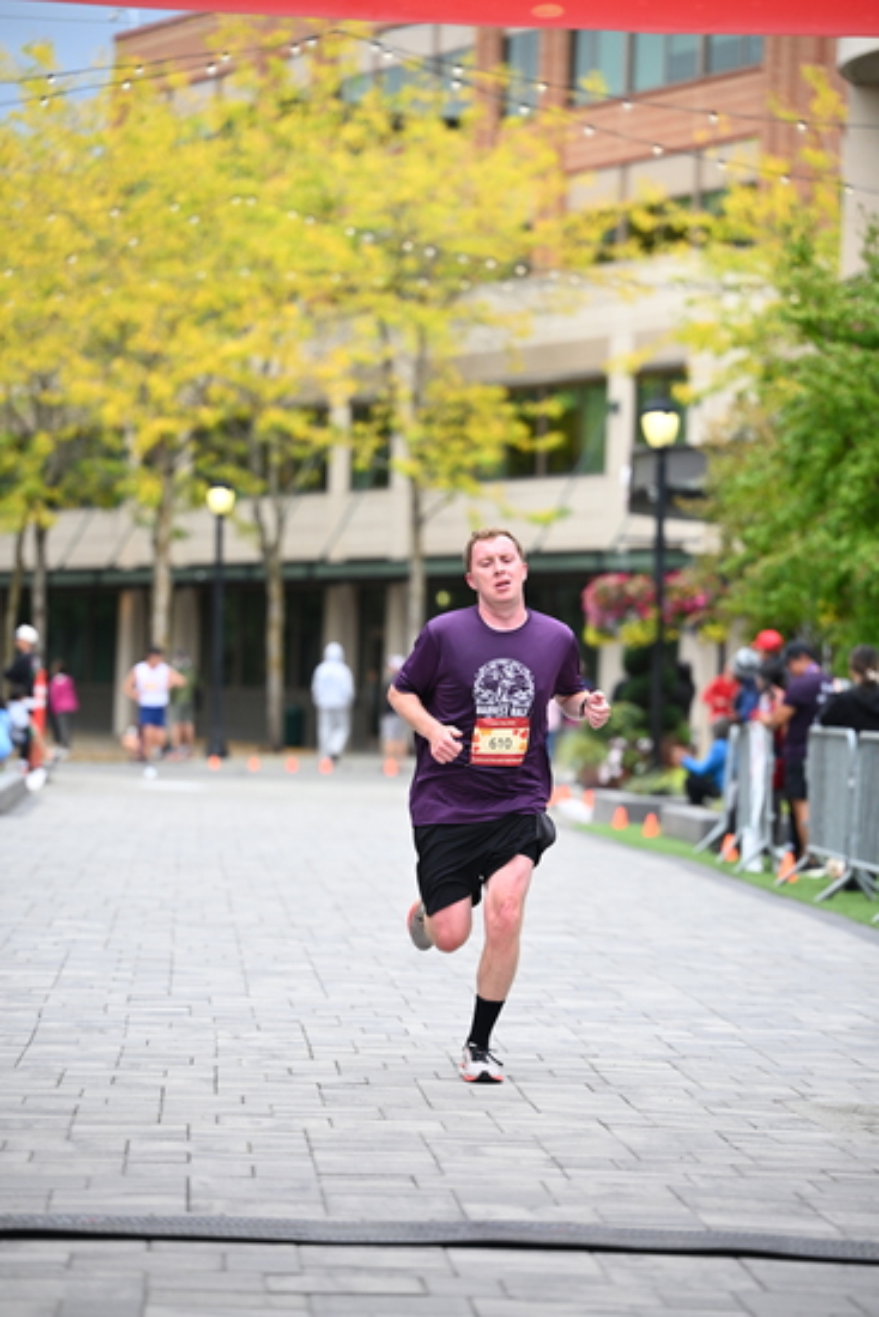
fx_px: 4758
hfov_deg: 10.6
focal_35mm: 130
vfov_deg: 15.8
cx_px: 440
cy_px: 658
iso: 800
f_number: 2.8
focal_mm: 130
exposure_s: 1/2000
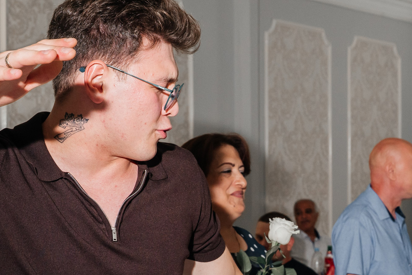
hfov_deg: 22.4
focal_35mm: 90
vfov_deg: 15.1
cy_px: 207
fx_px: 1031
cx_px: 302
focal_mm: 43
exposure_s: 1/100
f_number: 7.1
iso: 1250
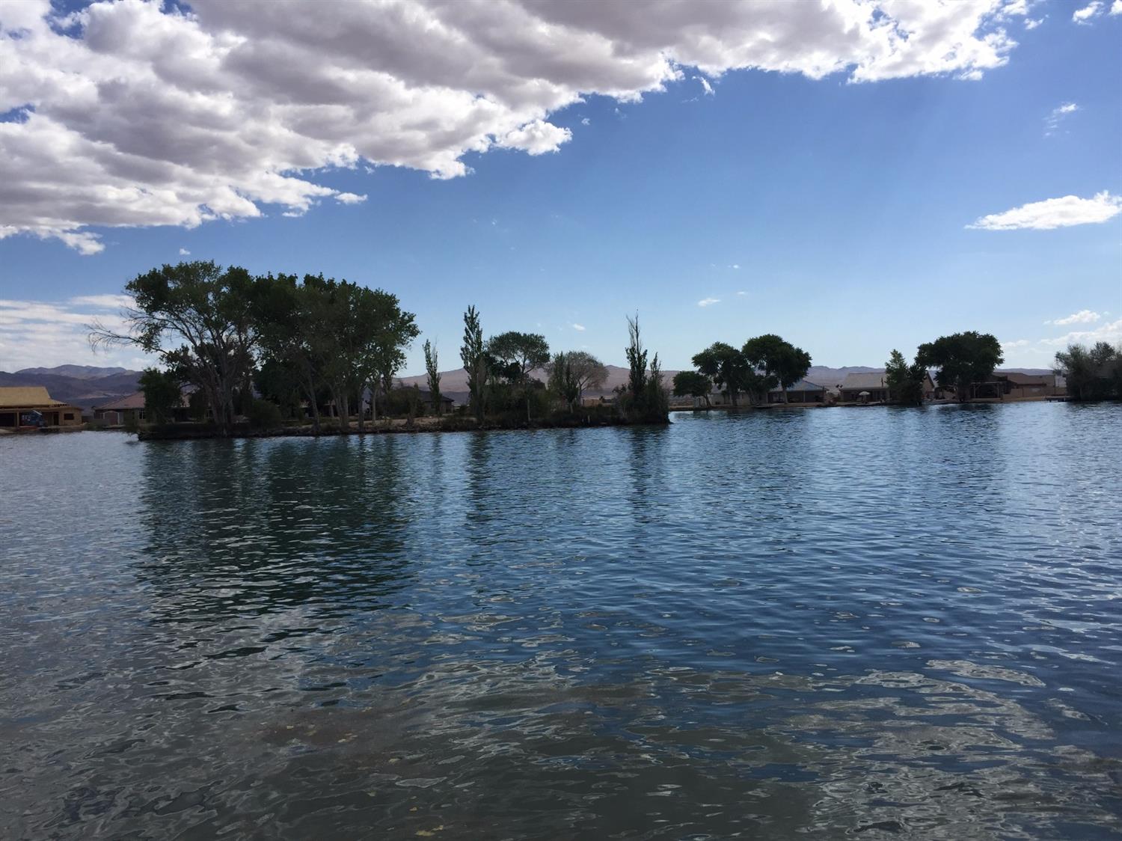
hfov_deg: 61.7
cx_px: 561
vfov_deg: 48.2
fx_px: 940
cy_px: 420
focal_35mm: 29
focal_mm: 4.15
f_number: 2.2
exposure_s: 1/2639
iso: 32
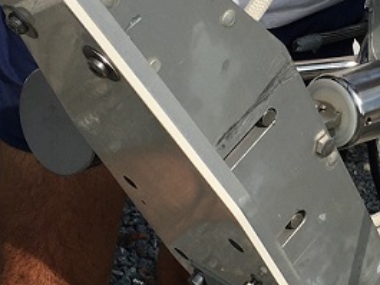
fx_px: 1076
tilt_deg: -19.8
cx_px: 357
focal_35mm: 98
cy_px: 90
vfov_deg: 15.1
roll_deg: -9.7
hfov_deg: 19.6
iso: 25
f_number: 2.2
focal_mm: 4.15
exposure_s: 1/2404
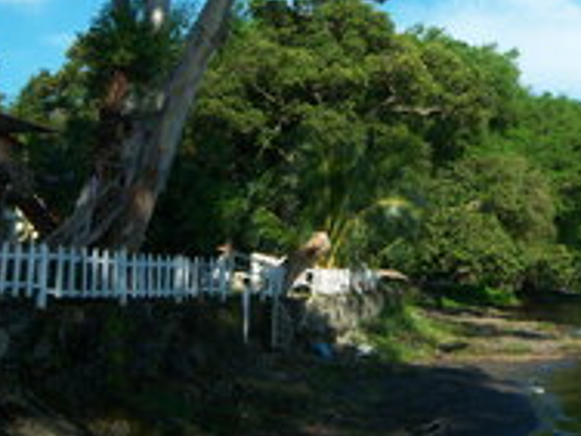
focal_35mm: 70
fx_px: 1175
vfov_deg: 20.7
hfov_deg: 27.5
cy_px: 74
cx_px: 425
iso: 80
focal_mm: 7.5
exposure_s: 1/400
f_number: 4.8
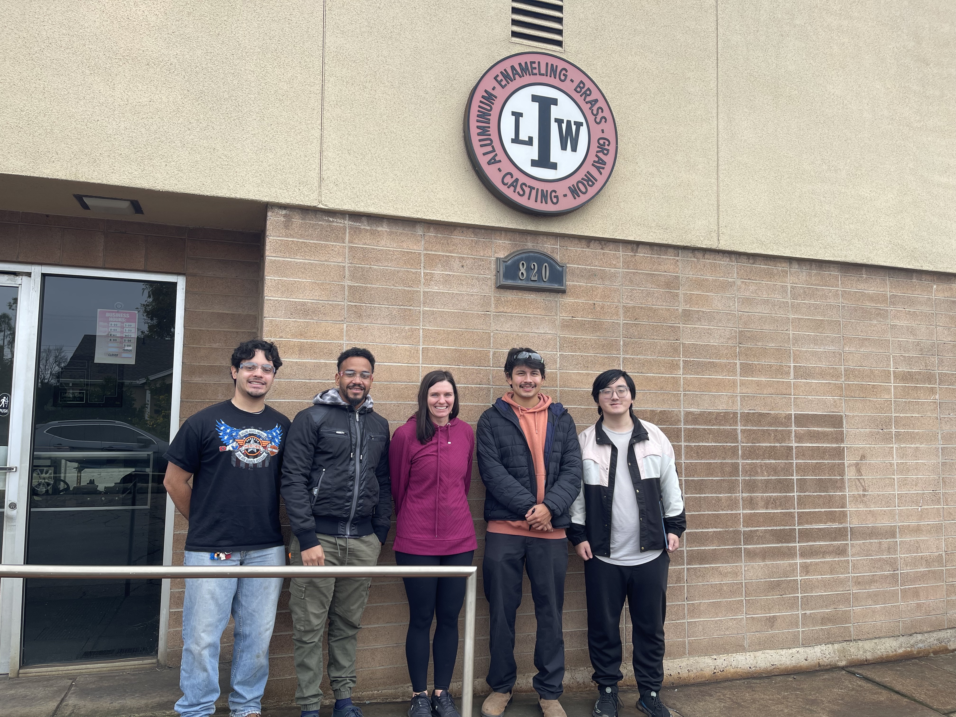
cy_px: 358
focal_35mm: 25
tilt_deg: +4.0
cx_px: 478
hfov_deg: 69.4
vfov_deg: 54.9
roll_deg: -1.0
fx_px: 690
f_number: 1.6
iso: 32
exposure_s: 1/226
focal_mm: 5.1
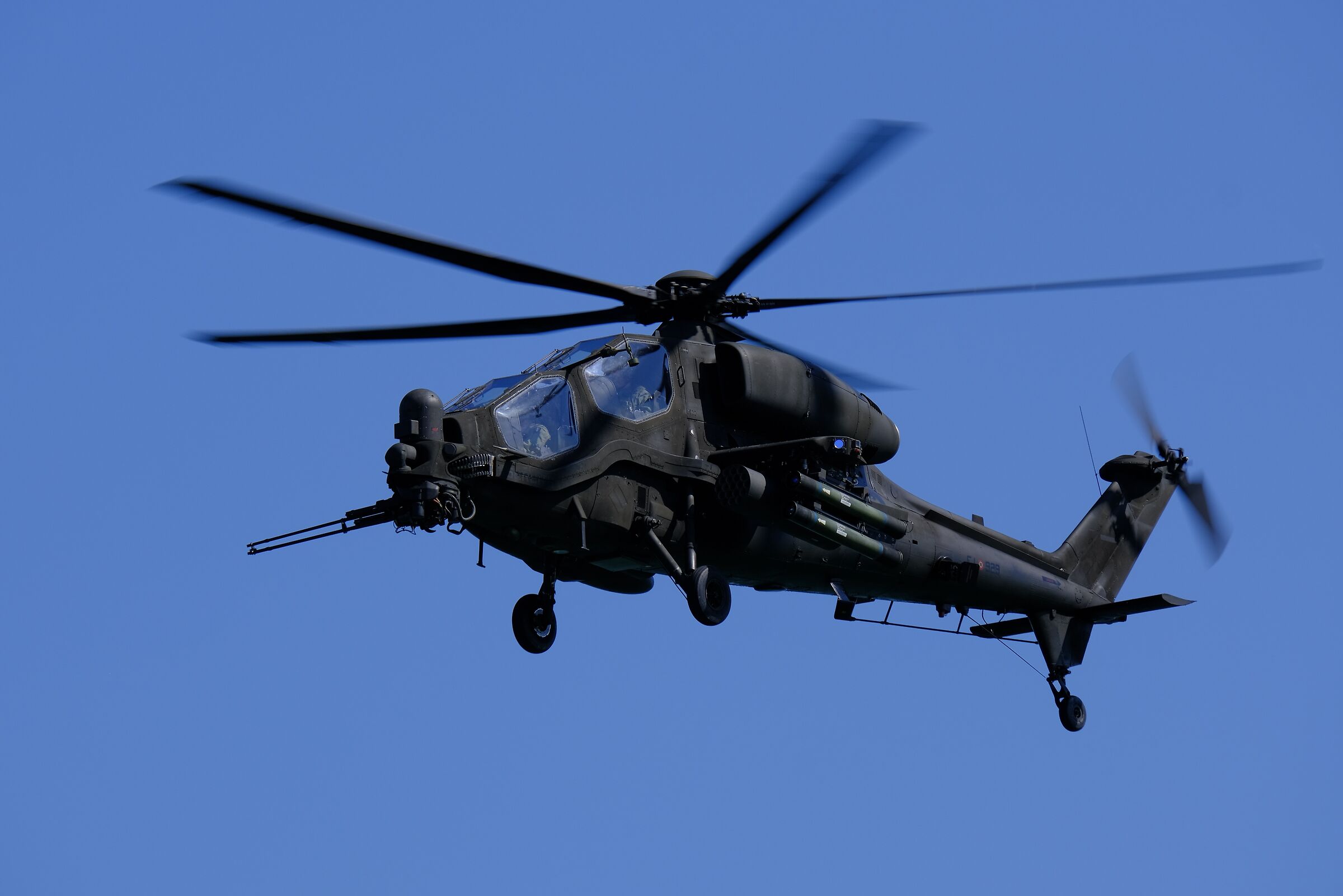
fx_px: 11191
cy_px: 448
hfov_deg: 6.9
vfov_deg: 4.6
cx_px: 672
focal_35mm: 300
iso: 160
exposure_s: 1/400
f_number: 9
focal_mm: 200
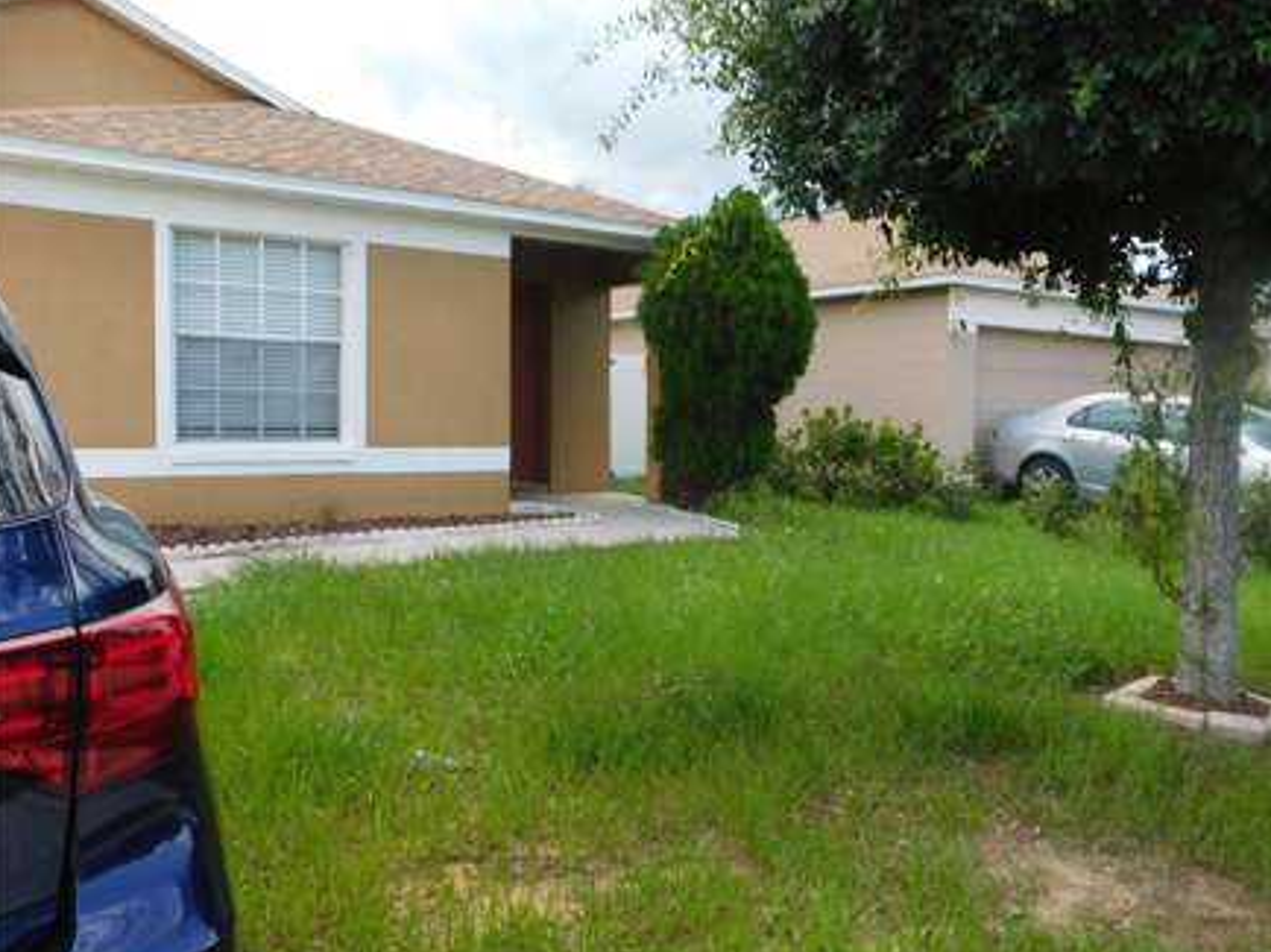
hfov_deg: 58.3
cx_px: 688
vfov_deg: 45.4
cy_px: 477
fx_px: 1138
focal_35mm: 31
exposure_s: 1/320
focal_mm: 4.9
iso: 125
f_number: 3.2
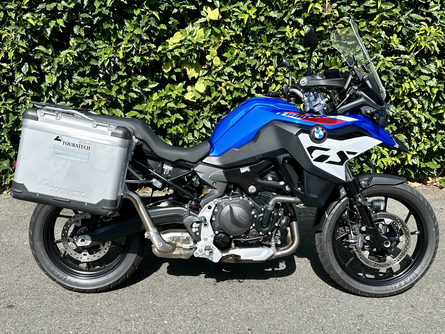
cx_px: 222
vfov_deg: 56.8
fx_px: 309
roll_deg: -0.1
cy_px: 167
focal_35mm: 24
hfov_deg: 71.6
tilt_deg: -18.1
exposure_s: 1/1916
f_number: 1.78
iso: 80
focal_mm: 6.86
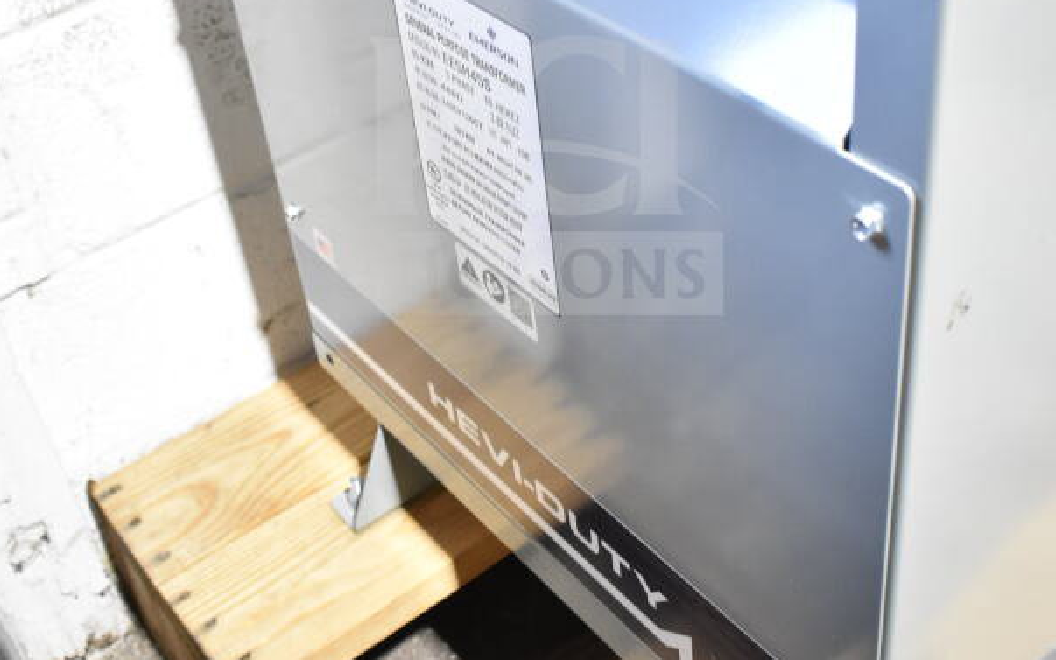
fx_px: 1468
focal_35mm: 51
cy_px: 175
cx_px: 525
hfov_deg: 39.6
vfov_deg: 25.1
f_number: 4
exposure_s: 1/60
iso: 1600
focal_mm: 22
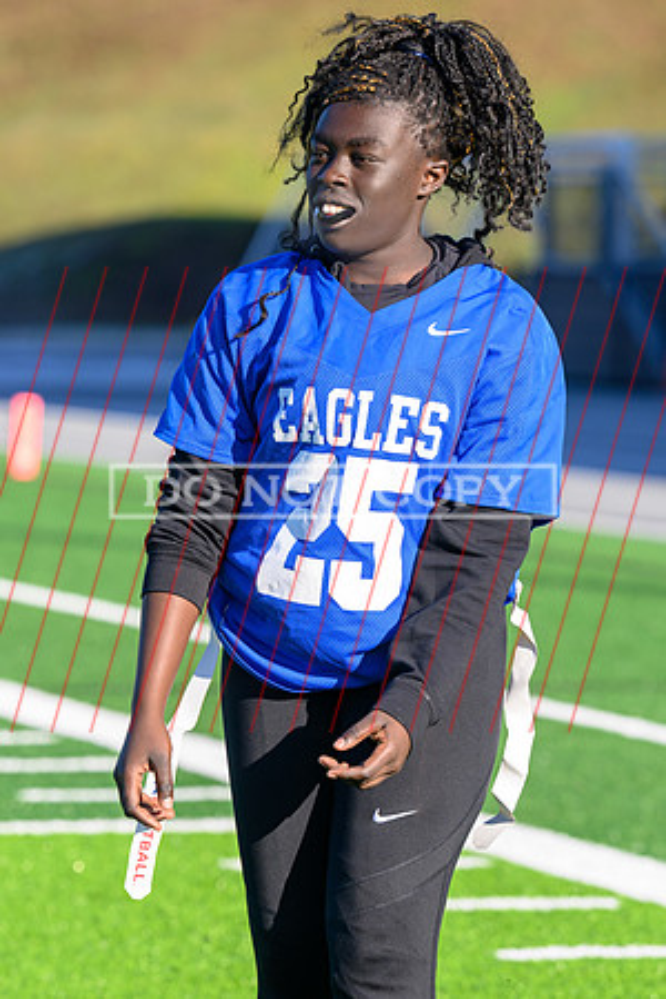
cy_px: 573
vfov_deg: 9.2
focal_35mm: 224
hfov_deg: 6.1
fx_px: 6207
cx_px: 224
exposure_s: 1/1250
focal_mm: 130
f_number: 3.5
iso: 220
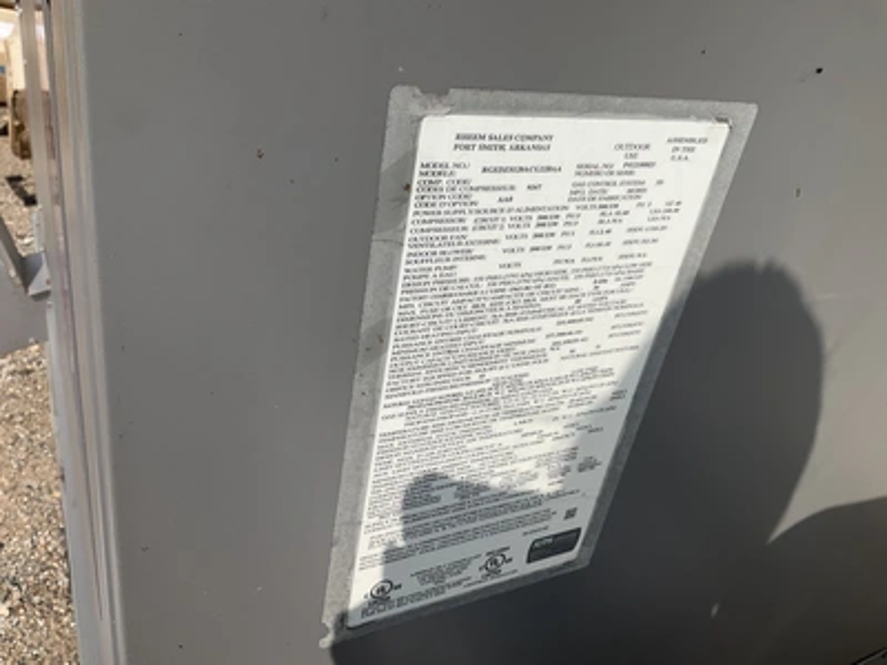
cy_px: 332
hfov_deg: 61.7
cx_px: 444
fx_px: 743
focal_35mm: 29
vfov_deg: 48.2
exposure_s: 1/3322
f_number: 1.8
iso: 25
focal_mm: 3
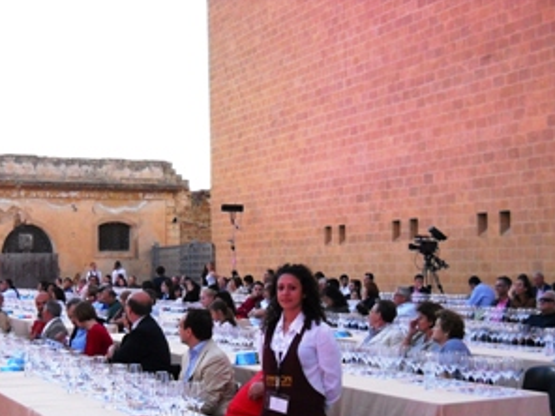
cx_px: 218
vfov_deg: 23.4
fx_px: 994
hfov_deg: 31.1
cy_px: 311
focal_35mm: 62
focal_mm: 6.72
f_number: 3.1
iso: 400
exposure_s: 1/28
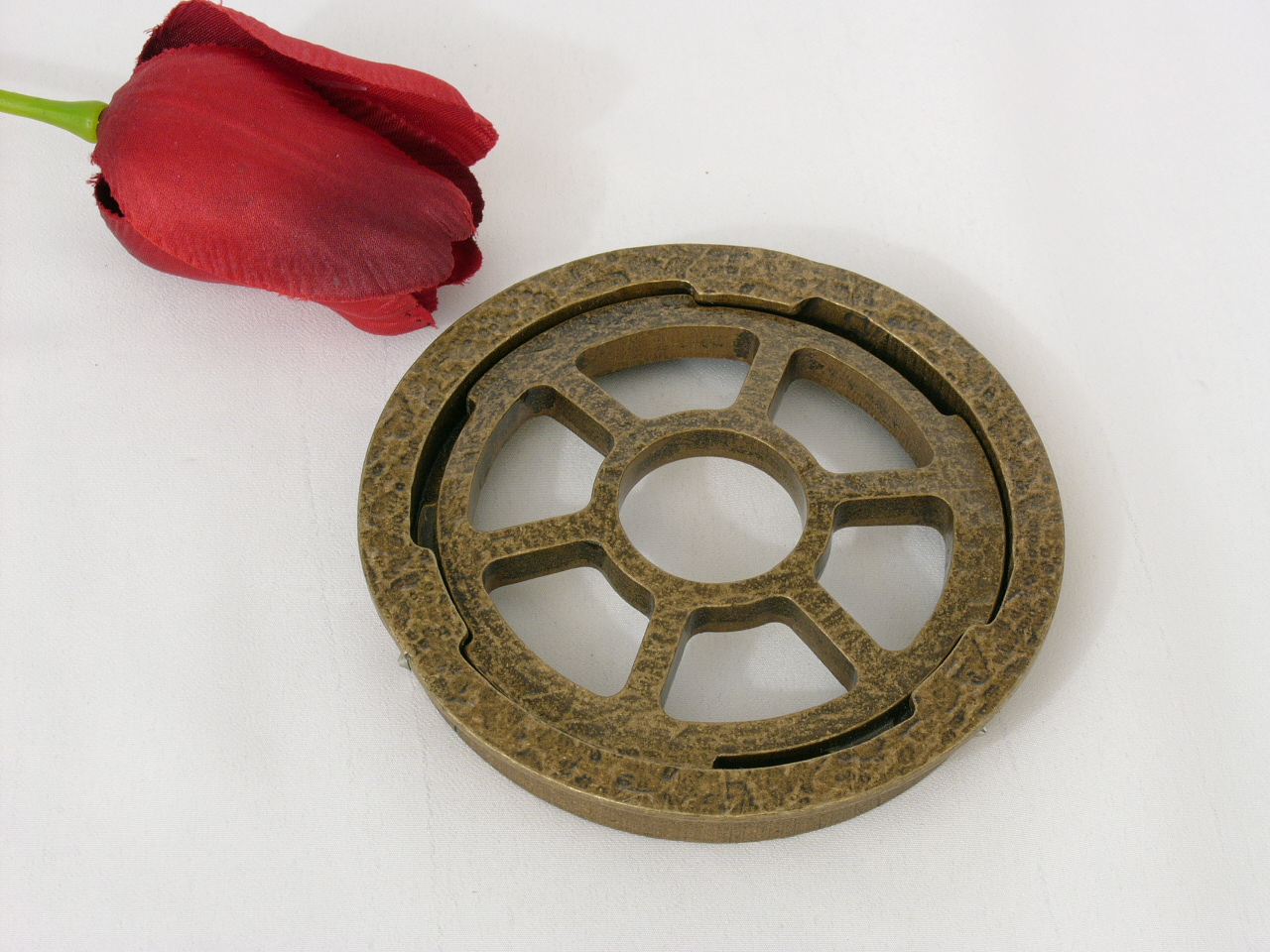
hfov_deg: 21.8
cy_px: 476
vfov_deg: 16.4
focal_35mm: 90
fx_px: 3302
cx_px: 635
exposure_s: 1/1.3
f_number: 8
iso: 100
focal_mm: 22.5
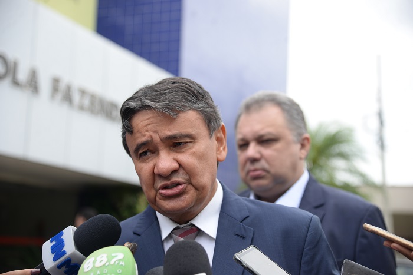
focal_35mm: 66
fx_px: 757
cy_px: 138
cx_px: 206
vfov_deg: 20.6
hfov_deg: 30.5
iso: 250
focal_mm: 66
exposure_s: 1/400
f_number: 5
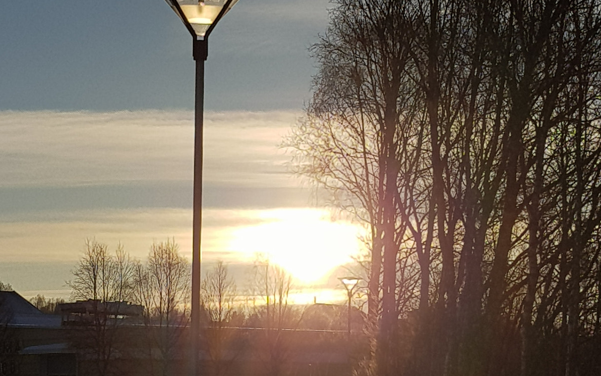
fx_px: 606
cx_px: 300
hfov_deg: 52.7
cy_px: 264
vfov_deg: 34.0
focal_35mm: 37
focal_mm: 4.2
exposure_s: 1/11008
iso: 40
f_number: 1.7
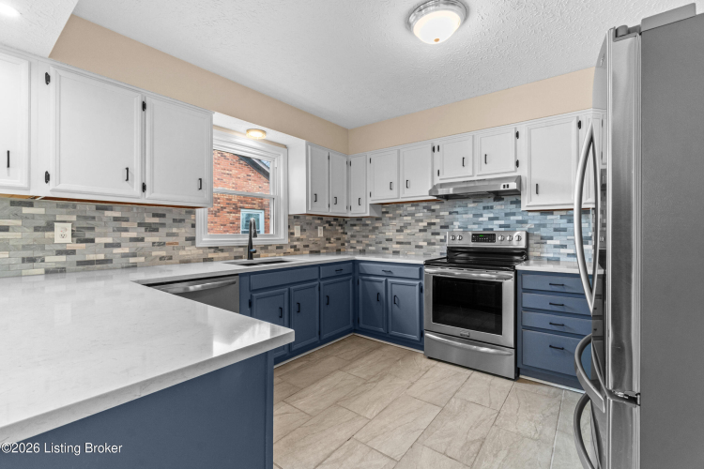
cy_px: 234
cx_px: 352
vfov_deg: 77.3
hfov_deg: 100.4
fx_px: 293
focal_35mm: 15
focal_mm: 10
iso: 400
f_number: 11
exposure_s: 1/3
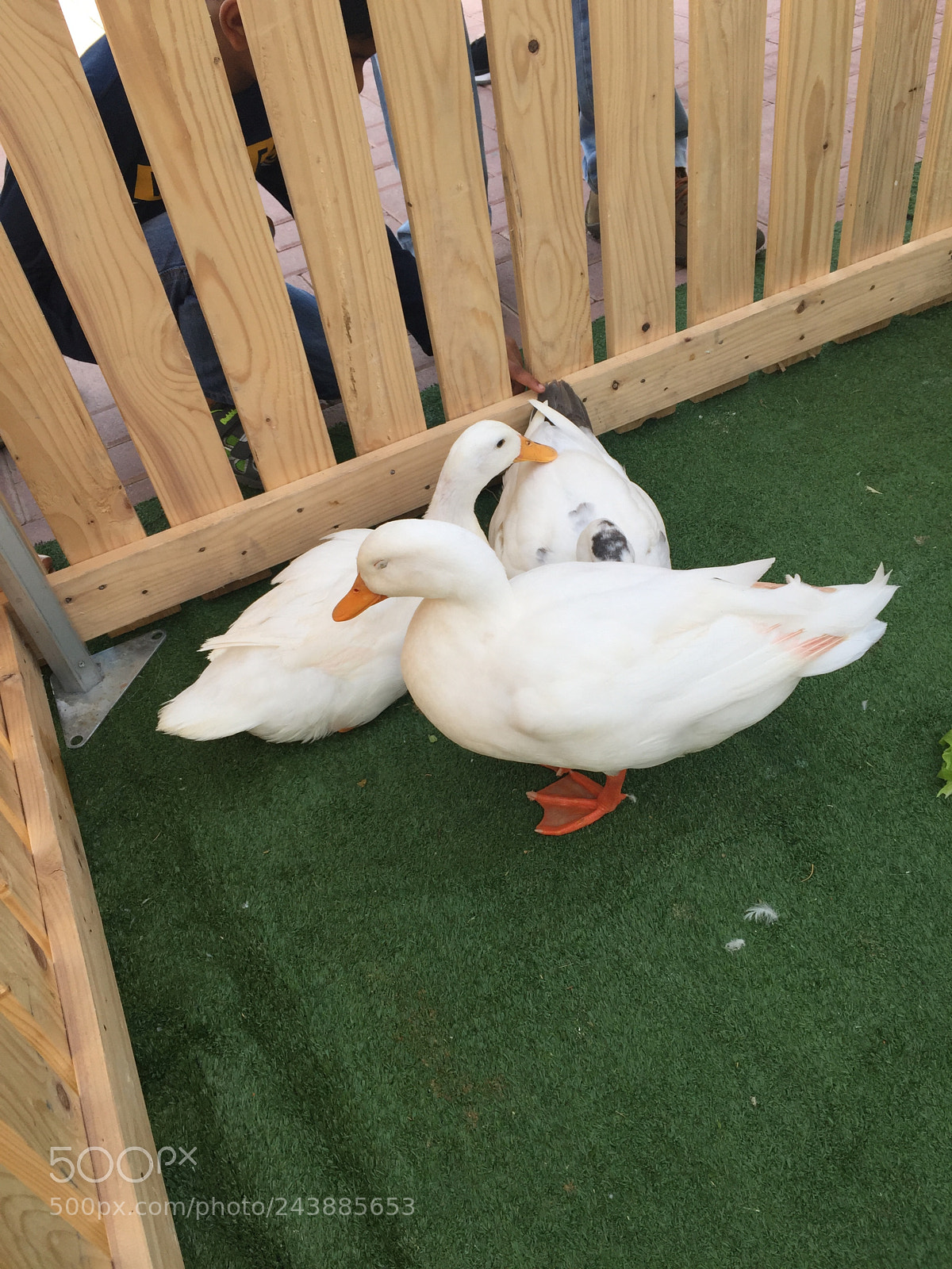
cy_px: 634
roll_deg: +11.3
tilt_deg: -44.1
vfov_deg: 61.7
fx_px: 1063
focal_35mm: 29
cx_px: 476
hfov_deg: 48.2
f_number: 2.2
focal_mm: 4.15
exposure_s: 1/501
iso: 32
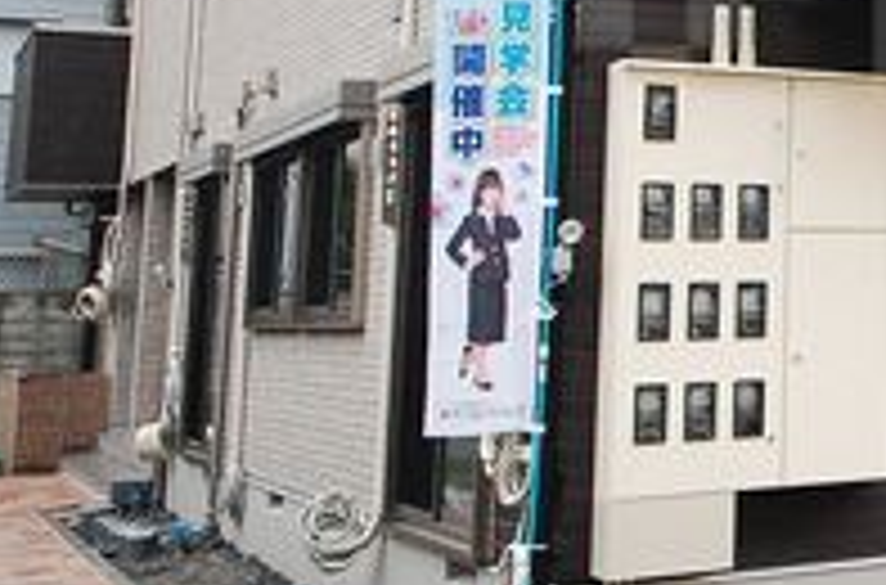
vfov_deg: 17.0
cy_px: 18
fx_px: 1914
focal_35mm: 78
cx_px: 1250
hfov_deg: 22.4
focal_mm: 16
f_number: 5.6
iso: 1600
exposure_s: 1/80
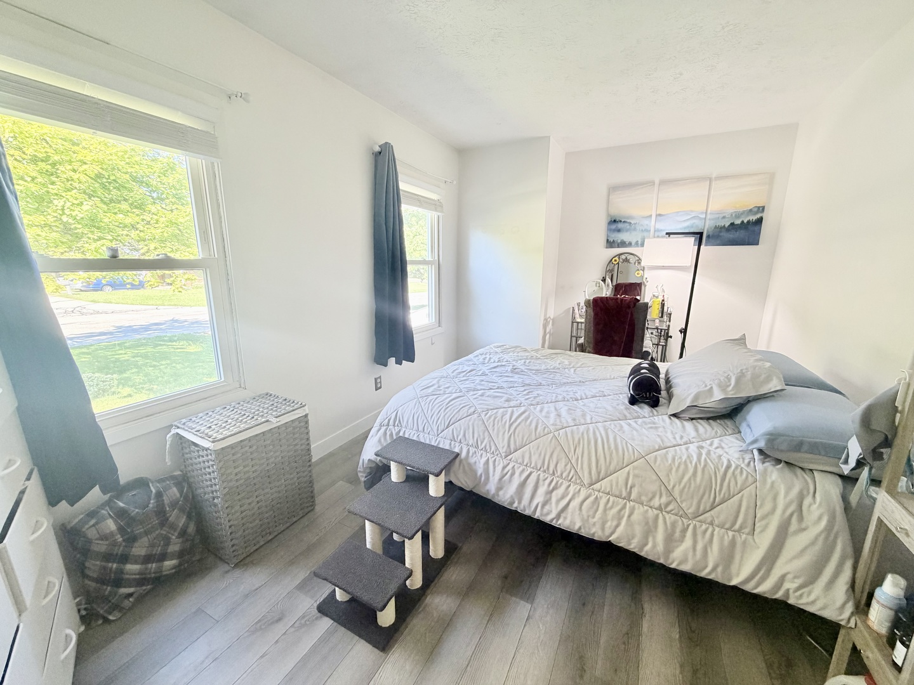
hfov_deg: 102.1
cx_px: 457
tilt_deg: -12.9
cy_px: 342
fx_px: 370
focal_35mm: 14
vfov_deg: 85.7
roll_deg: +0.1
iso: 250
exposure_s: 1/120
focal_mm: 2.22
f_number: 2.2
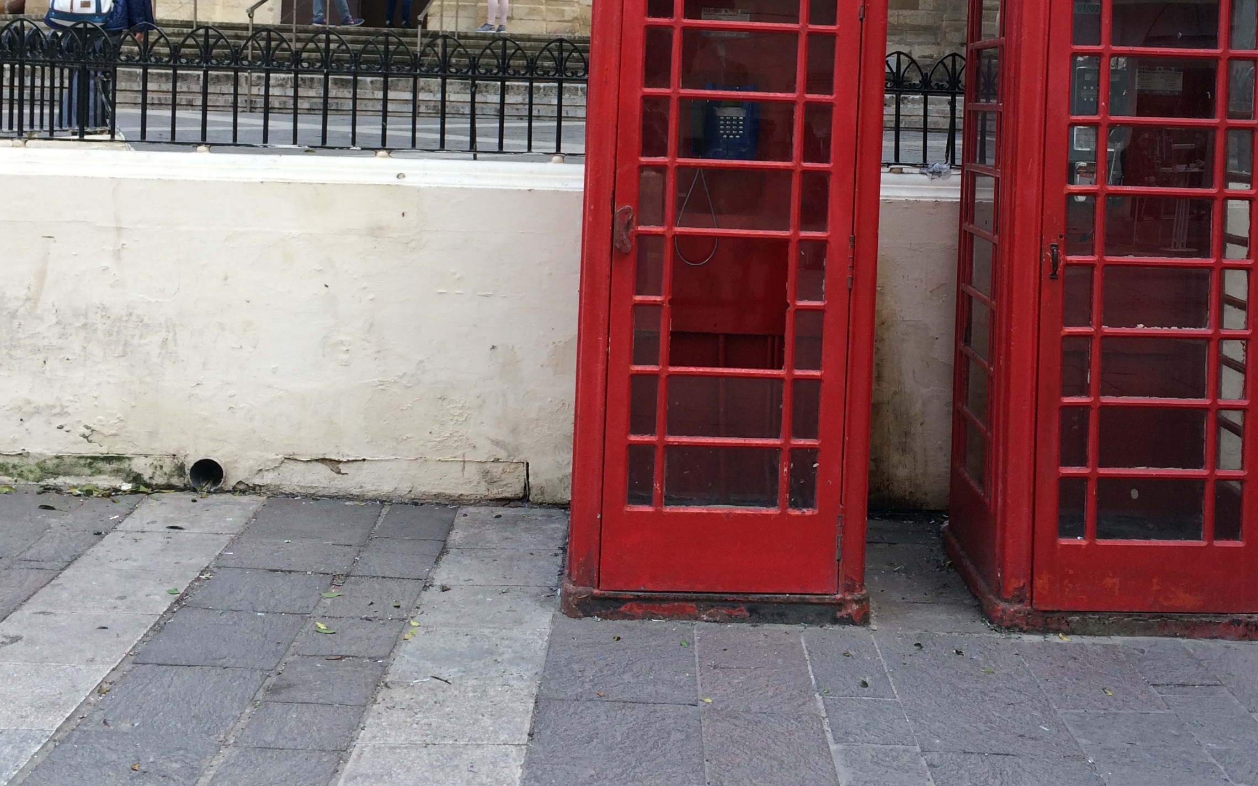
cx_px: 742
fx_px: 1509
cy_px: 129
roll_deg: -0.9
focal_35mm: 44
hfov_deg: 45.1
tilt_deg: +0.2
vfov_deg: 28.4
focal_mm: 4.15
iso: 32
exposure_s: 1/192
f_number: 2.2
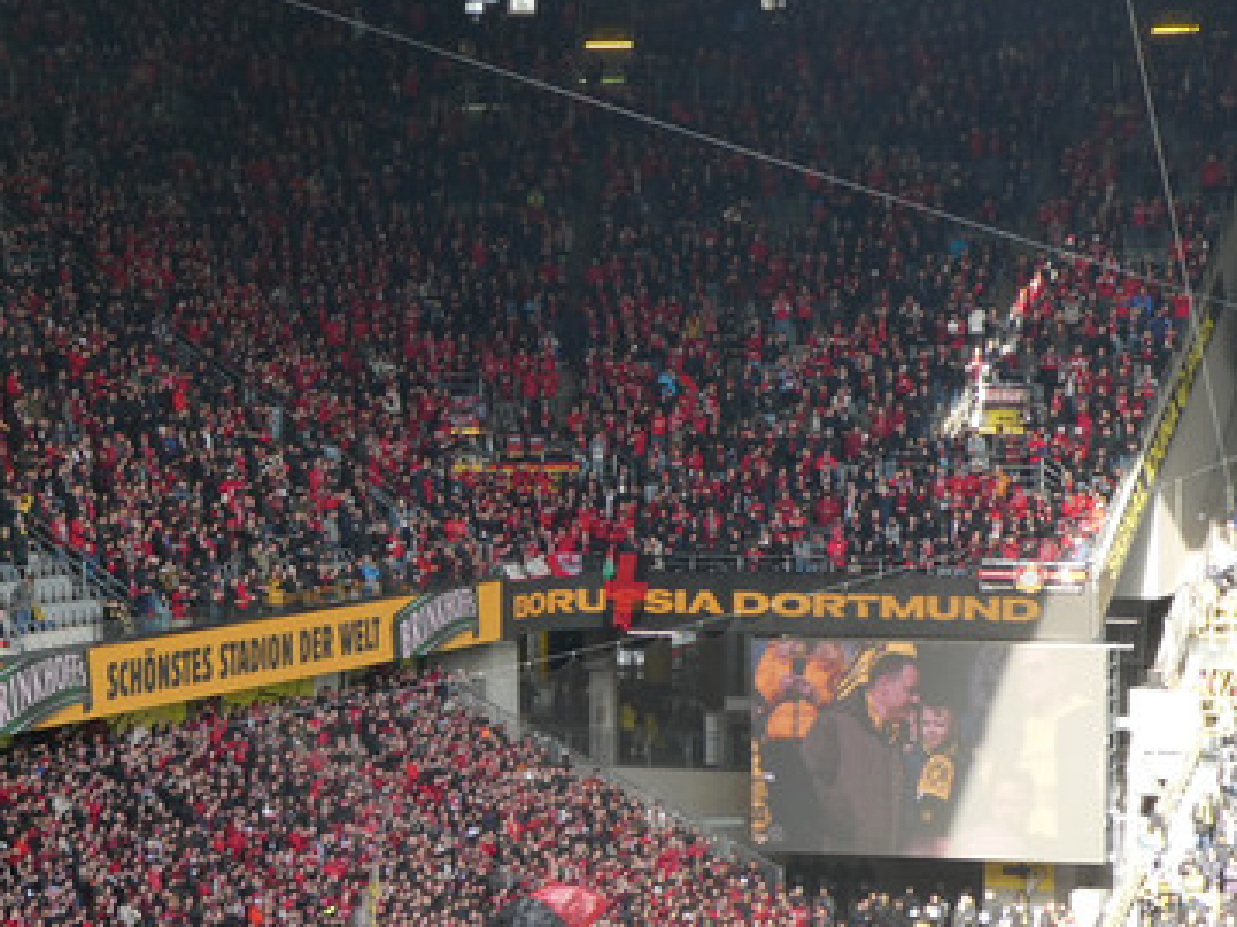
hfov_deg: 14.9
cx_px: 314
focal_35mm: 132
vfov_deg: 11.2
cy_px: 693
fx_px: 4715
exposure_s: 1/80
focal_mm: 13.2
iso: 100
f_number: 4.6
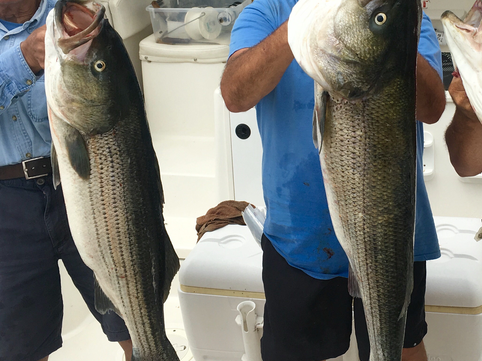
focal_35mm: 57
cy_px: 110
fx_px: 794
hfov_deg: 33.0
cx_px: 372
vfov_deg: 25.5
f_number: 2.2
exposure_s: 1/1832
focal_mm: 4.15
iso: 25
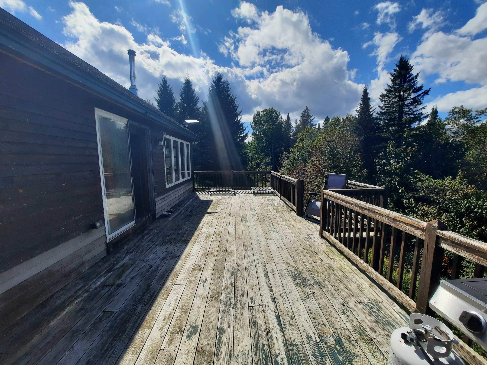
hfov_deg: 106.2
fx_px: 183
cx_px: 244
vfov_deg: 89.9
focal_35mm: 13
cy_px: 182
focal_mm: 1.74
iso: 40
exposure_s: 1/2703
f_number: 2.2
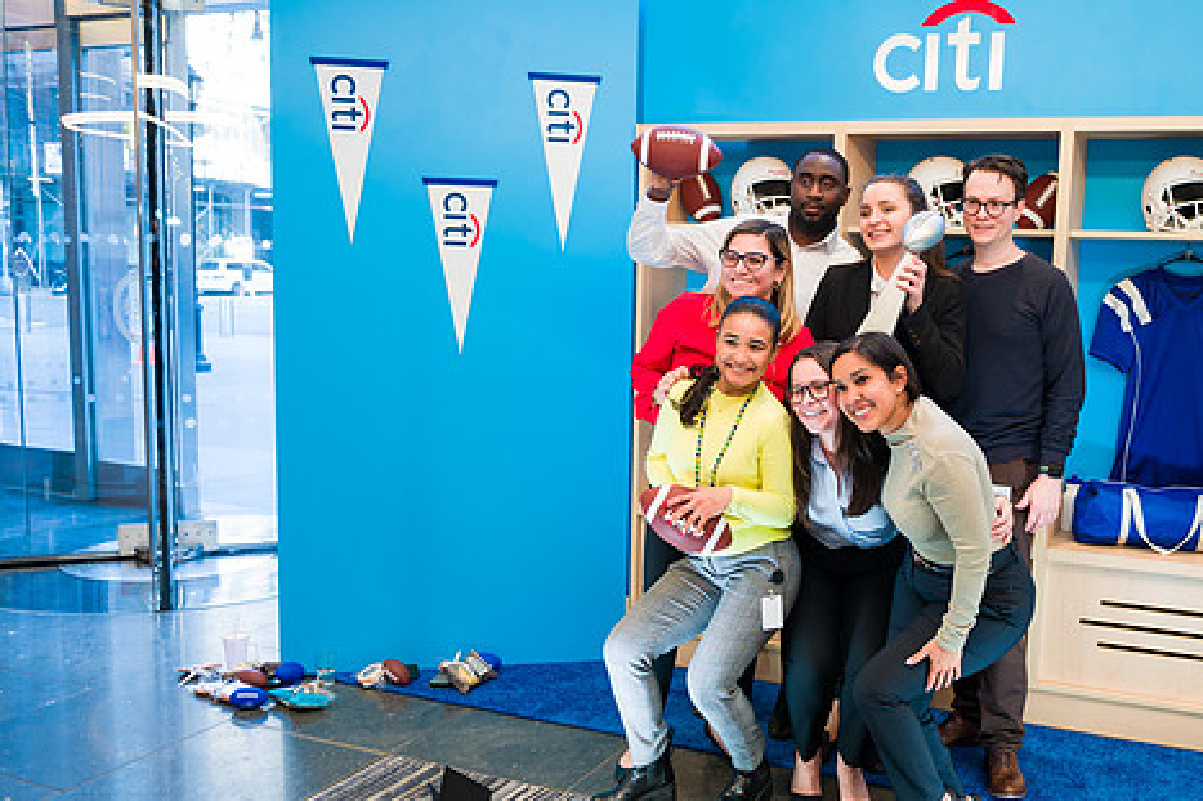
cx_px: 739
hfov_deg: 52.7
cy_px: 435
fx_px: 1203
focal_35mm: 36
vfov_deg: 36.8
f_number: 3.2
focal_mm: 29
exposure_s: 1/125
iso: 400
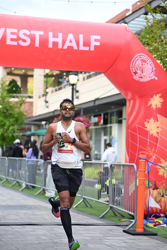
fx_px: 598
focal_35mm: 86
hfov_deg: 15.9
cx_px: 84
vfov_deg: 23.6
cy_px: 125
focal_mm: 86
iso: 1000
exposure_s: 1/1600
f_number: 2.8
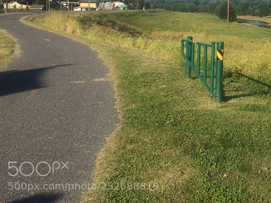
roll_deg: -0.9
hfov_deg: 32.5
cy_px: 16
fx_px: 438
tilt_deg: -1.0
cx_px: 249
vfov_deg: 25.2
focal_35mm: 56
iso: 32
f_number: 2.2
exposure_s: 1/2283
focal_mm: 4.15
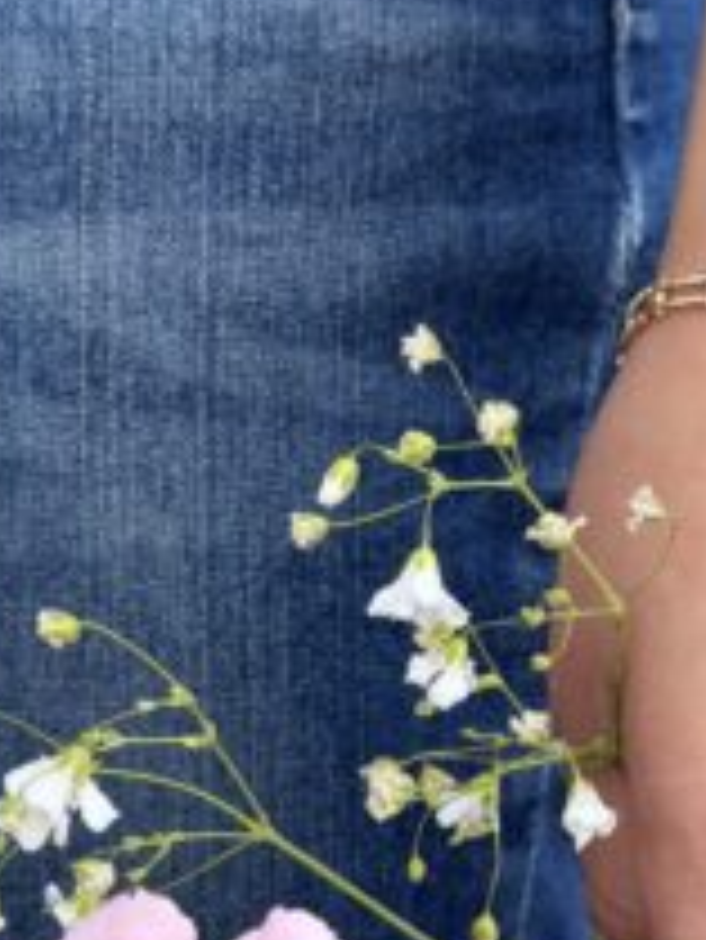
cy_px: 612
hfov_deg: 15.9
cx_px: 607
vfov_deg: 21.2
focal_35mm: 92
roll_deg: -1.4
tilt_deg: -12.0
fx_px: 2499
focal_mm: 6.76
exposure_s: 1/194
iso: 50
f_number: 1.78
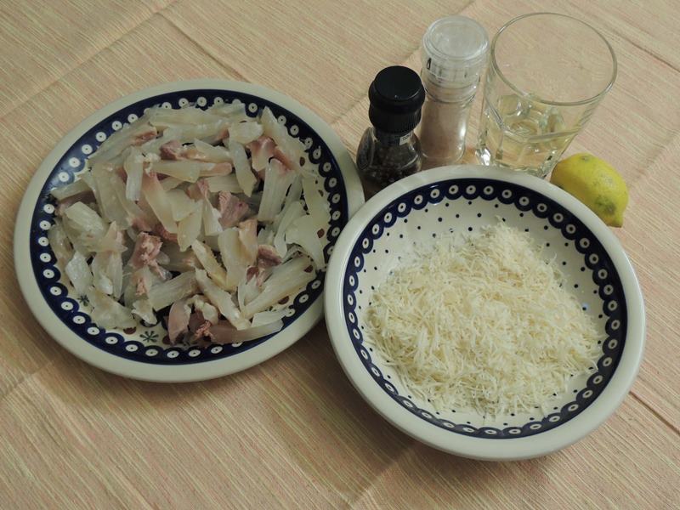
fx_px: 648
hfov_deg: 55.4
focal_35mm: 33
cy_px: 255
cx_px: 340
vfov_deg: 42.9
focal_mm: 5.8
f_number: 3.2
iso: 400
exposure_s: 1/13
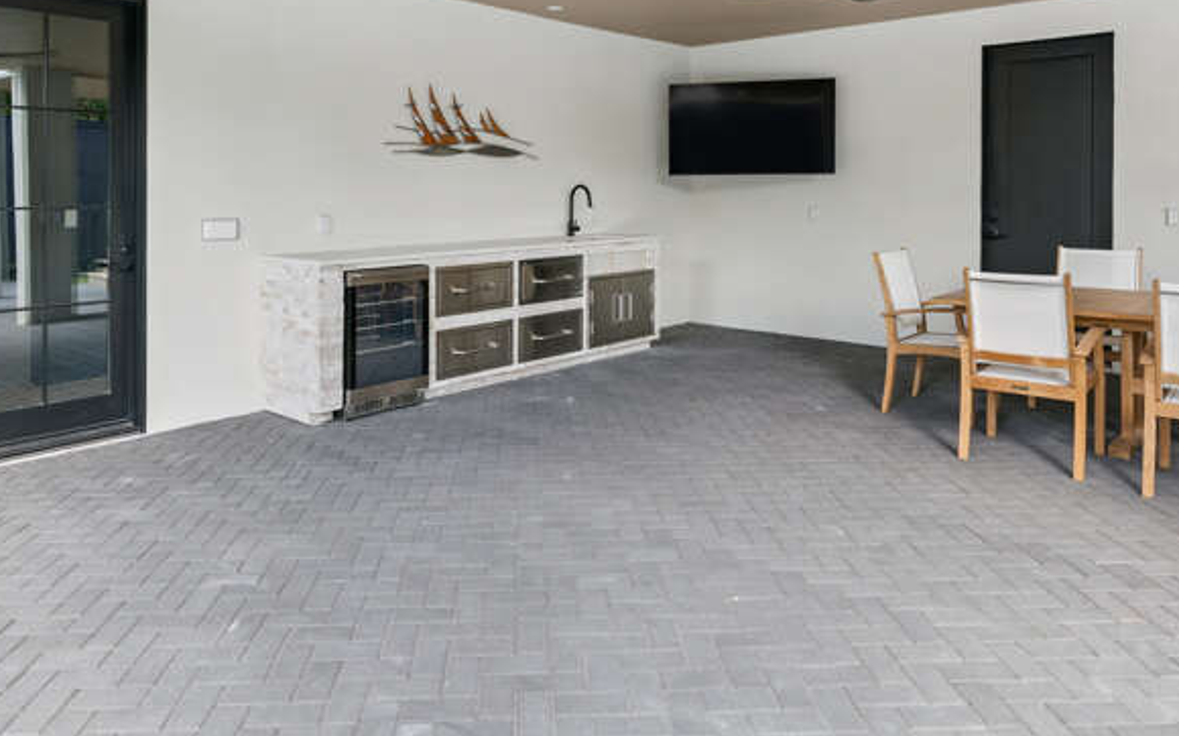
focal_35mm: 27
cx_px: 559
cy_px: 218
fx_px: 867
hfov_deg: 68.4
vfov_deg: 44.9
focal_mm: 20
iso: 250
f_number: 8
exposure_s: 1/30
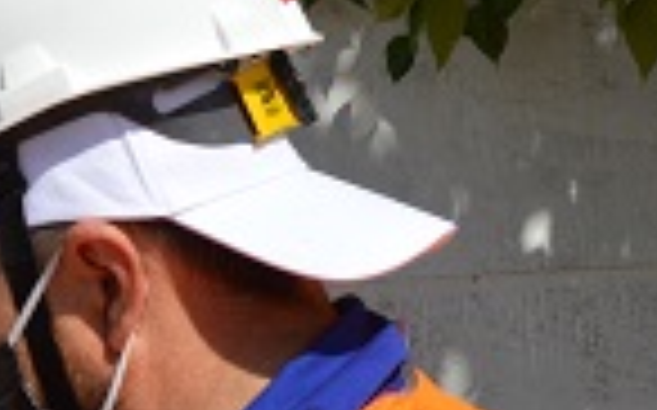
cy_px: 606
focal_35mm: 144
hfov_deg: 13.8
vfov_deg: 8.9
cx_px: -261
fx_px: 2576
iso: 100
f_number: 9
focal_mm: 30
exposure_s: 1/320
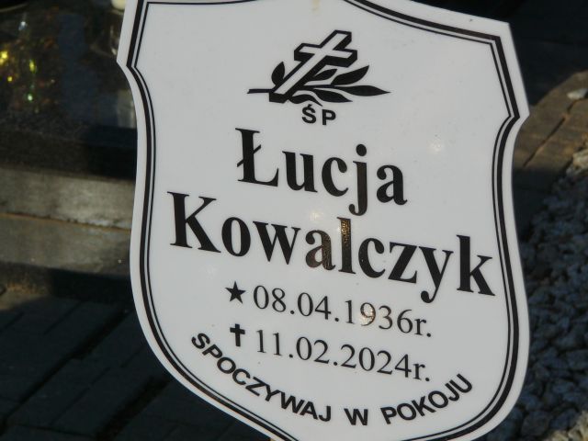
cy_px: 220
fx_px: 2514
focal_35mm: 148
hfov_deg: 13.3
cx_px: 294
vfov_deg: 10.0
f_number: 6.3
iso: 80
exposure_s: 1/640
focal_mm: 22
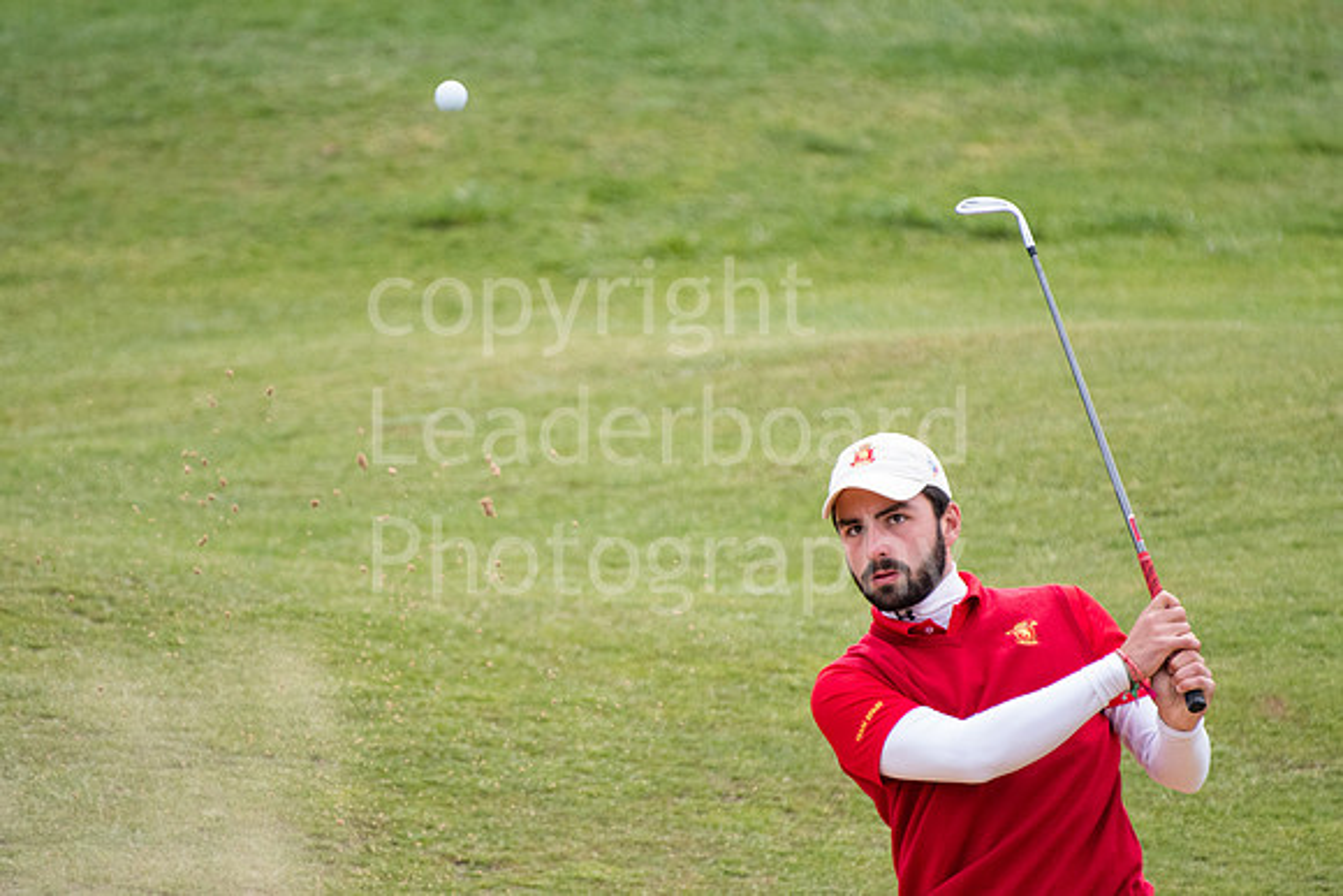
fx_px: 27984
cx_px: 672
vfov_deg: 1.8
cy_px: 448
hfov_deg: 2.7
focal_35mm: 750
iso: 1250
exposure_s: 1/1600
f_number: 5.6
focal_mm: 500
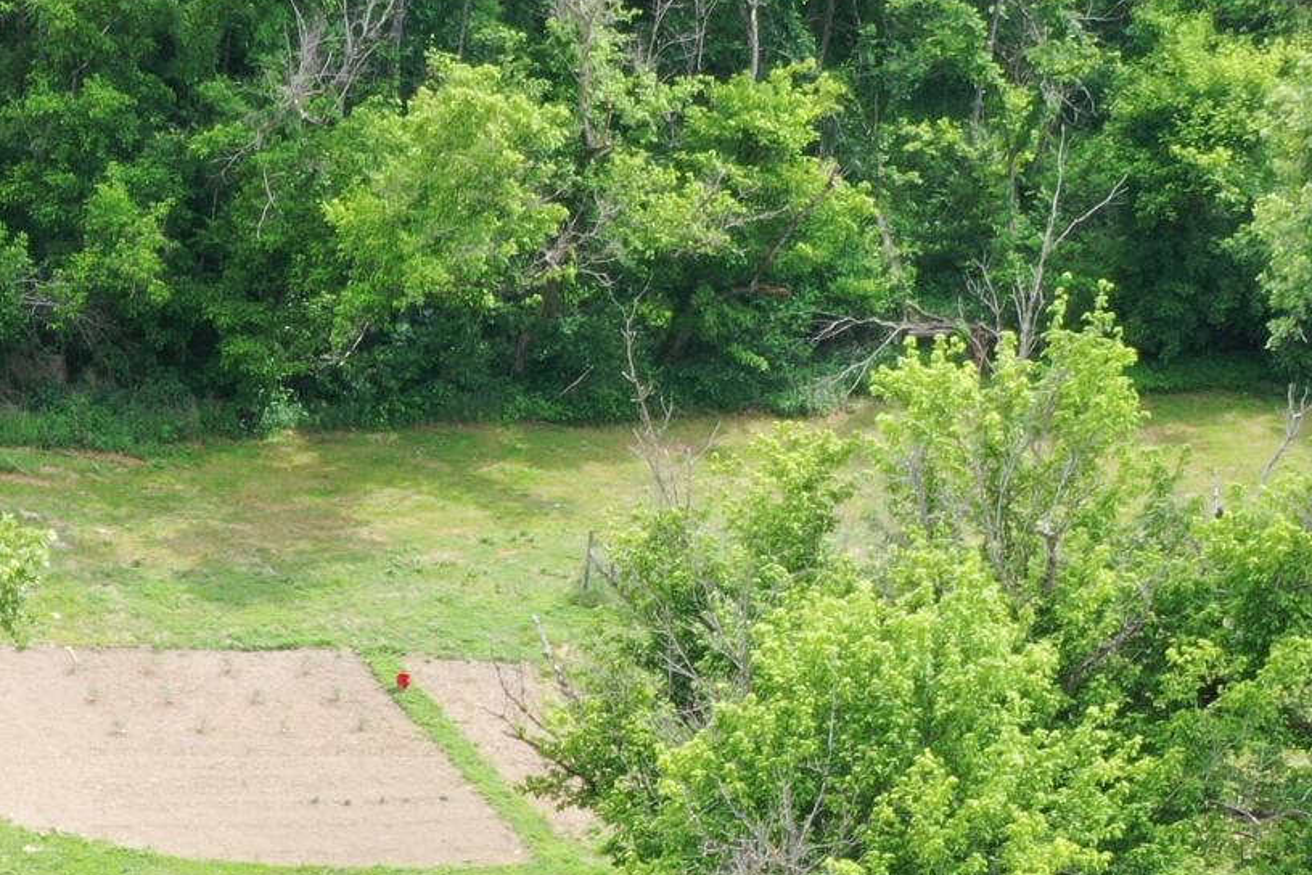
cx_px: -109
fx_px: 3753
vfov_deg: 12.6
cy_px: 1308
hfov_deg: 19.1
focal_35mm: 103
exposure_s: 1/40
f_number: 9
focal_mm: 10.26
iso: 100
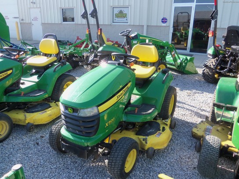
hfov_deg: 63.4
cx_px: 120
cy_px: 90
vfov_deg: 49.7
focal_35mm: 28
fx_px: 193
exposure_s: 1/125
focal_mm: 5.1
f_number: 3.9
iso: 64
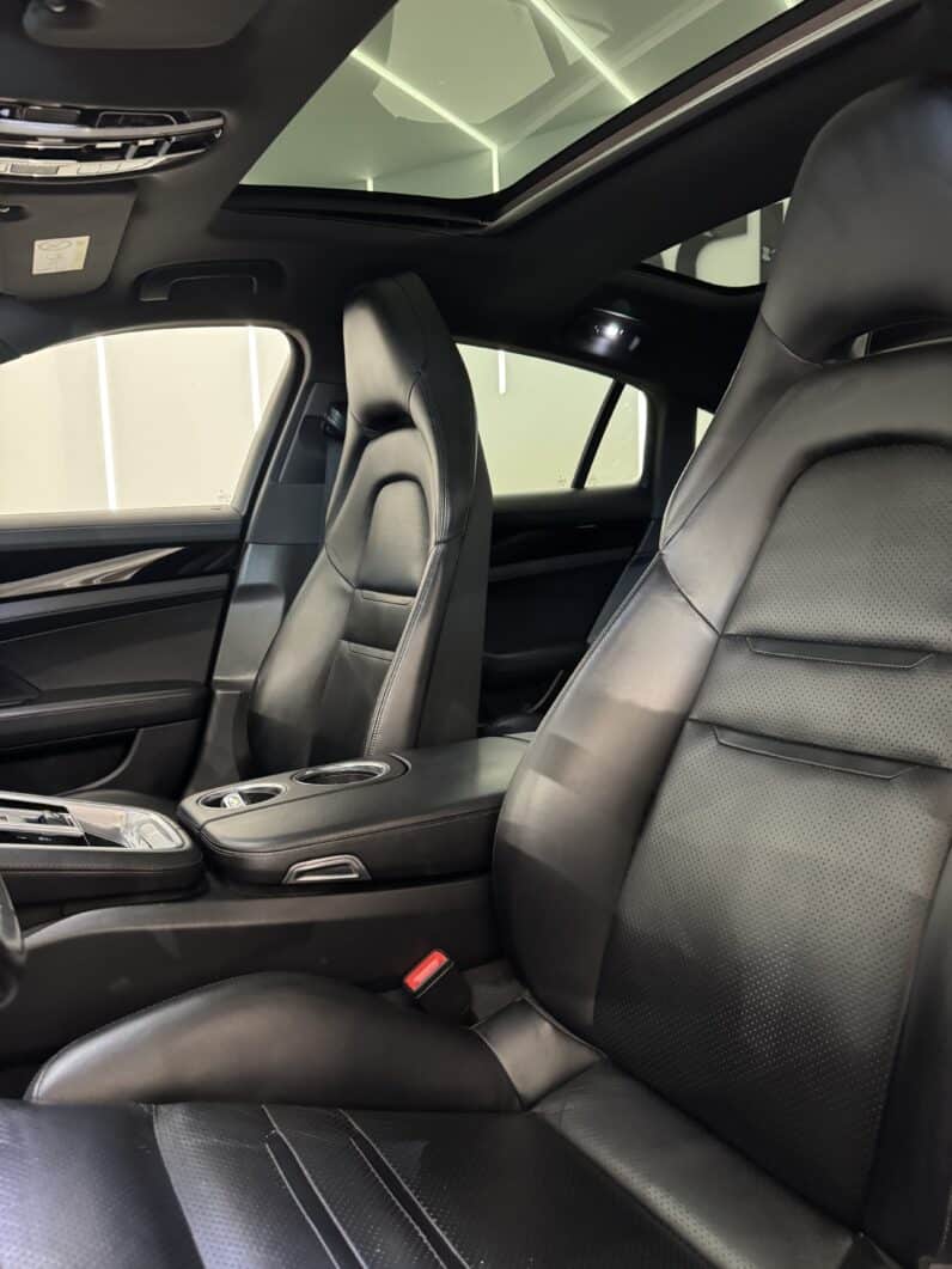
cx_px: 476
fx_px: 880
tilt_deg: -7.4
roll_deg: +0.9
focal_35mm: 24
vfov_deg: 71.6
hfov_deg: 56.8
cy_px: 634
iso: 800
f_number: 1.78
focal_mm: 6.76
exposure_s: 1/33
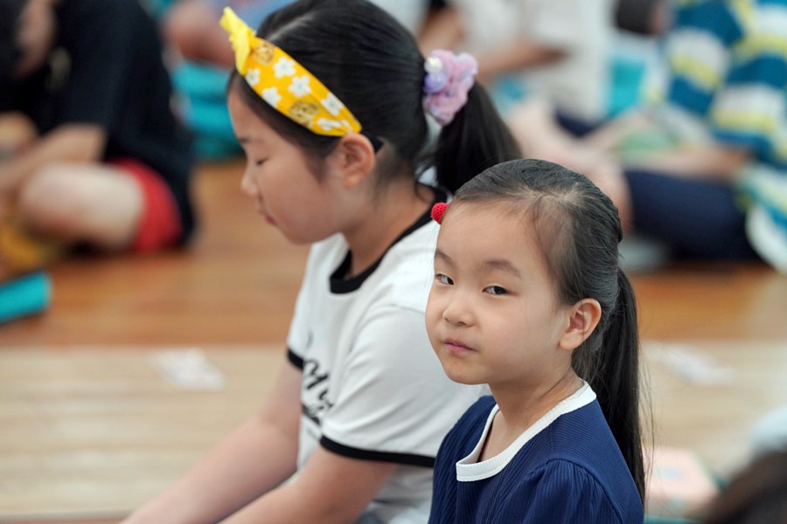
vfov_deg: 6.9
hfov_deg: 10.3
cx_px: 394
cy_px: 262
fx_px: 4372
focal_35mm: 200
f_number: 4
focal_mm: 200
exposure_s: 1/250
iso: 2500
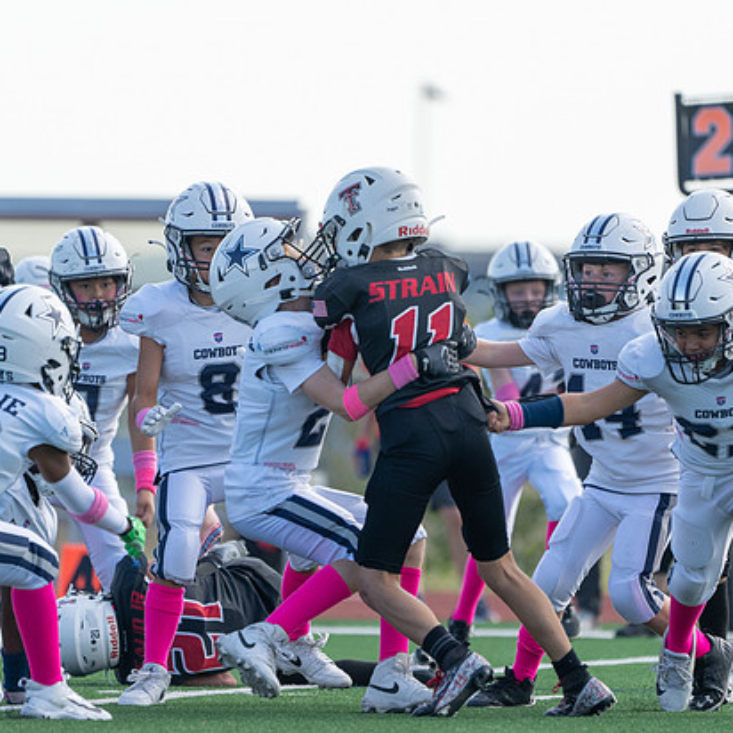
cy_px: 366
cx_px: 420
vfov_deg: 3.4
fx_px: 12194
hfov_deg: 3.4
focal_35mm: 509
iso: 500
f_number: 5.6
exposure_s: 1/1250
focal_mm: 397
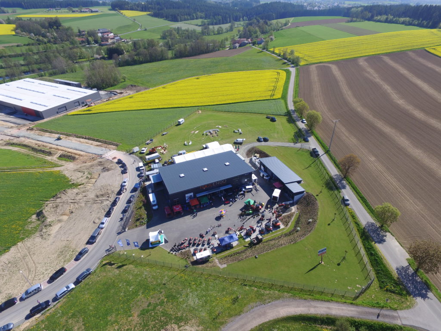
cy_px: 166
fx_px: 255
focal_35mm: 20
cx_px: 220
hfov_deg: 81.7
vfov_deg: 66.0
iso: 100
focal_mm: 3.61
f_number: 2.8
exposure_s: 1/686
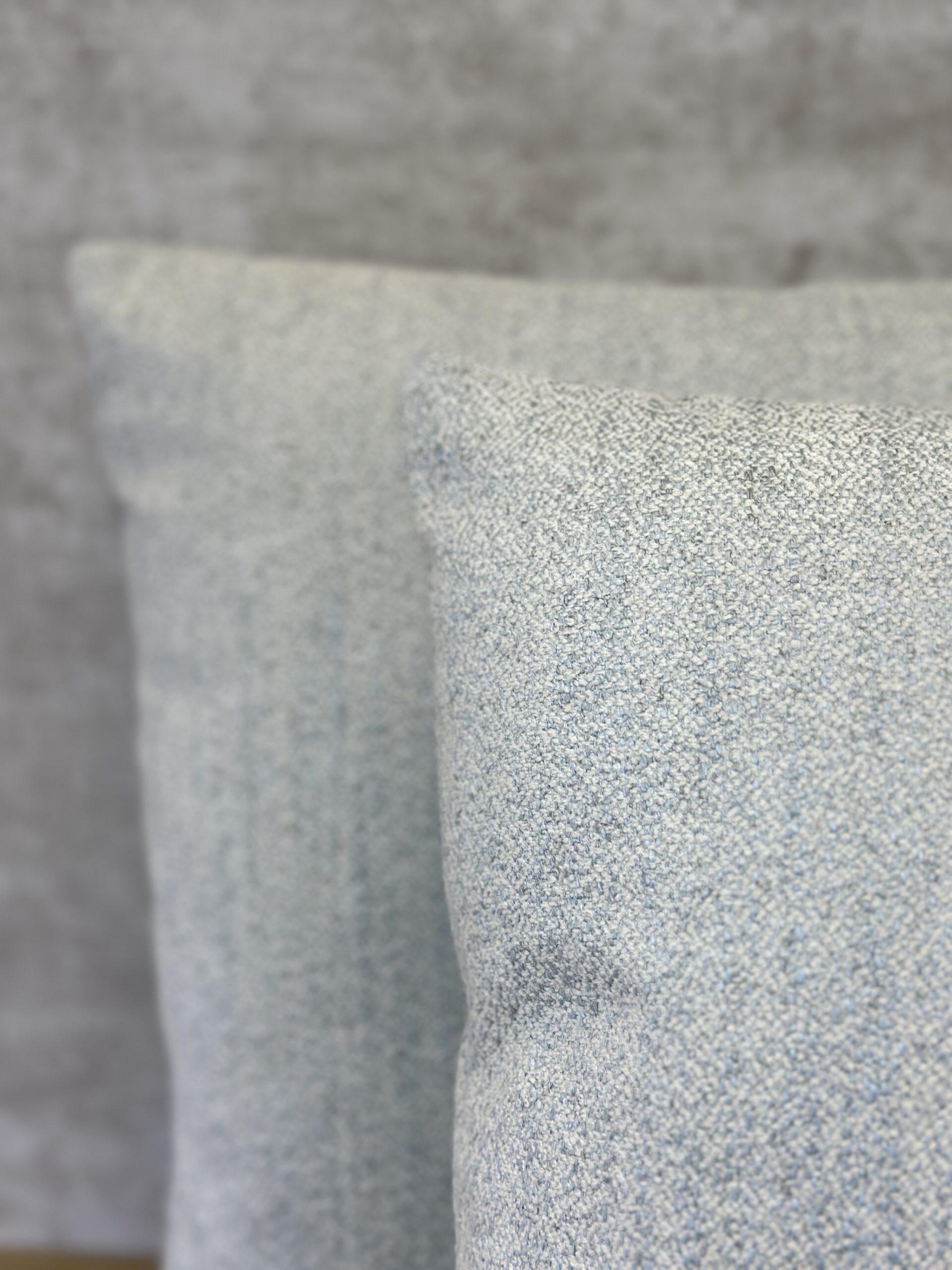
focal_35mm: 48
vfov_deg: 39.7
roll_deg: +0.0
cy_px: 635
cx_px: 476
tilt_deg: -19.2
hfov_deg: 30.3
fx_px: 1760
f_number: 1.78
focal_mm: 6.86
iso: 80
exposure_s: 1/358
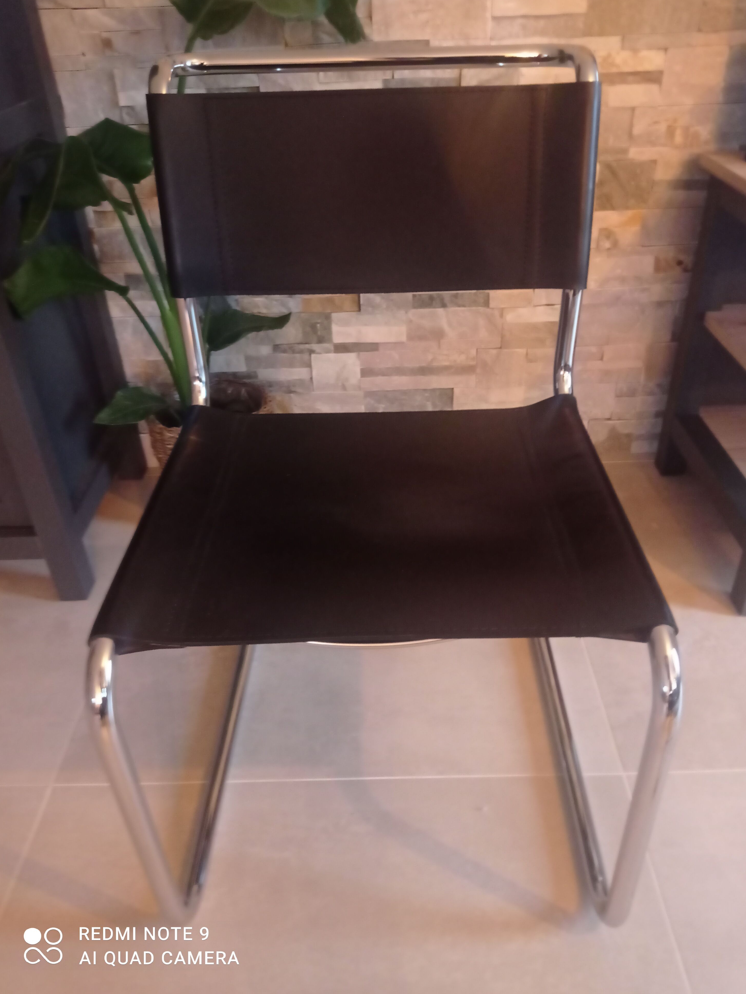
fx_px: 833
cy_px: 483
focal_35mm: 29
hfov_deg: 48.2
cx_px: 376
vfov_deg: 61.6
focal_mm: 4.74
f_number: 1.79
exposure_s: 1/14.3
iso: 817
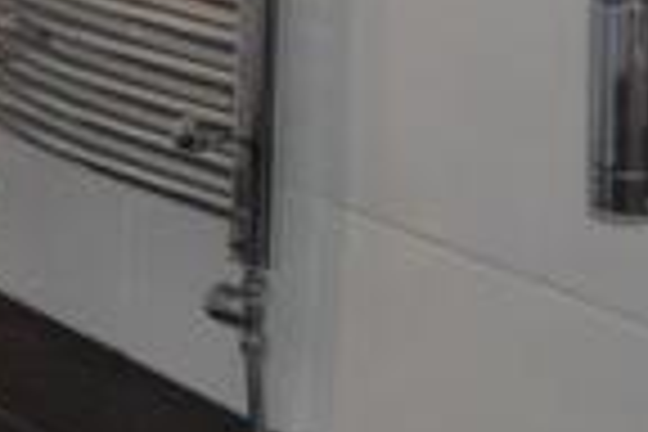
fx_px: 2952
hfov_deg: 11.8
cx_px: -423
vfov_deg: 8.1
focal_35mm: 164
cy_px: -333
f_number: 4
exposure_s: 1/60
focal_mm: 24
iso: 900
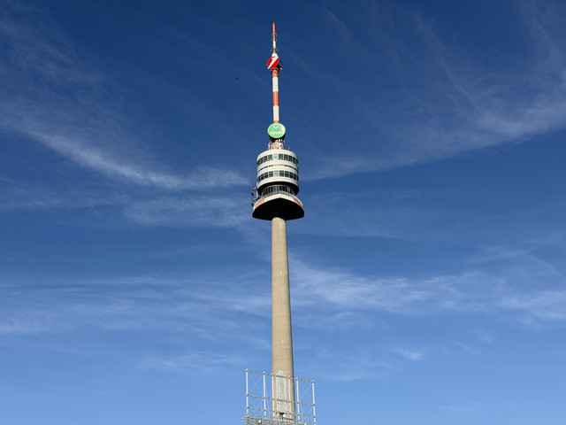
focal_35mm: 48
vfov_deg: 30.3
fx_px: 785
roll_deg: +1.9
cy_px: 212
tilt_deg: +25.0
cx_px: 283
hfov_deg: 39.7
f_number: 1.78
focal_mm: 6.76
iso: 64
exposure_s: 1/6536
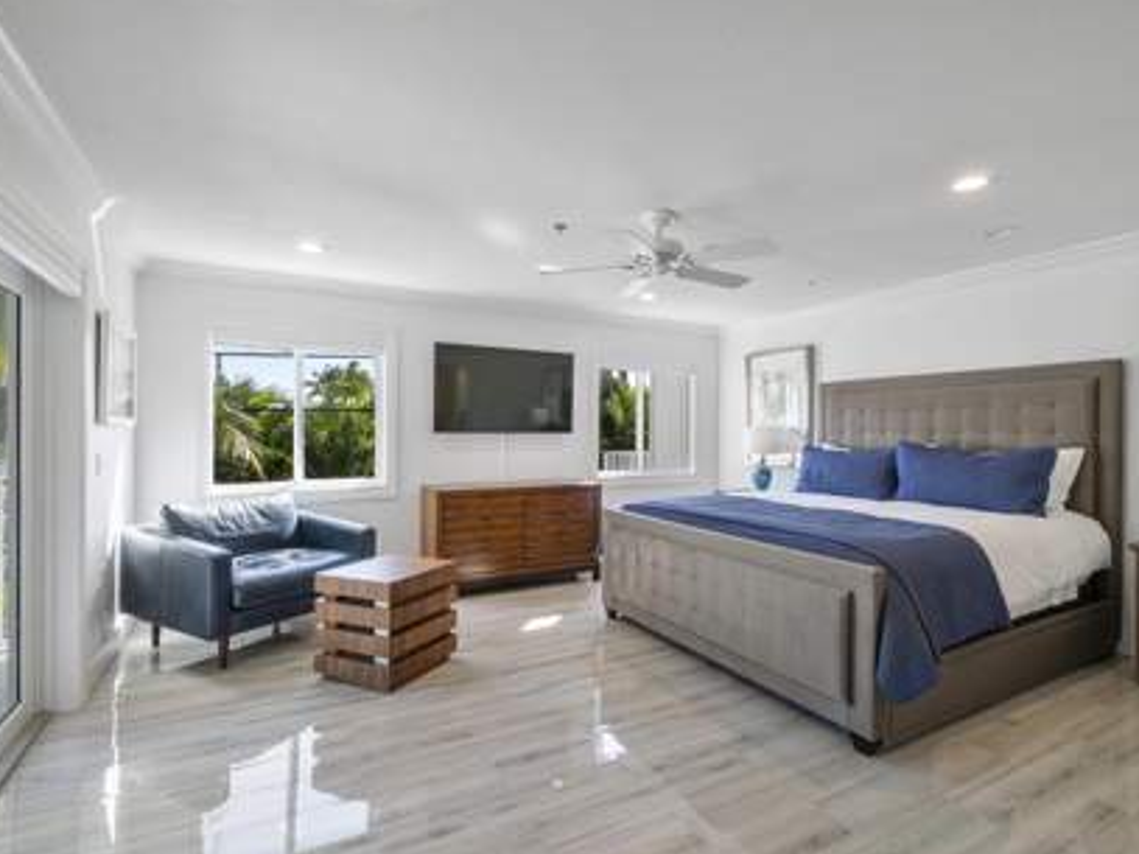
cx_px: 607
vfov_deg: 74.7
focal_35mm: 17
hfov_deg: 90.9
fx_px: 559
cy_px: 431
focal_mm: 10
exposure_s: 1/15
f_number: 11
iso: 160
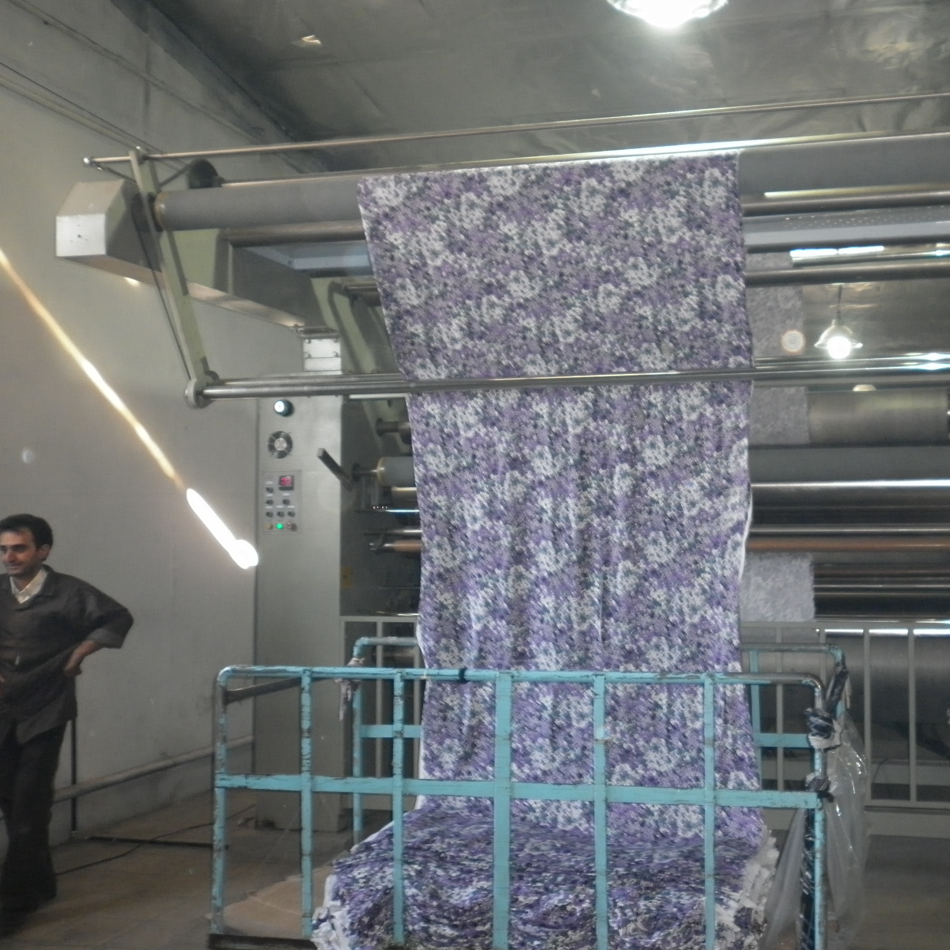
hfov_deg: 42.9
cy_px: 490
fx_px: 1180
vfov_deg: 43.9
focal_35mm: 38
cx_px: 679
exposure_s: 1/30
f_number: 2.8
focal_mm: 5.3
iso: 160
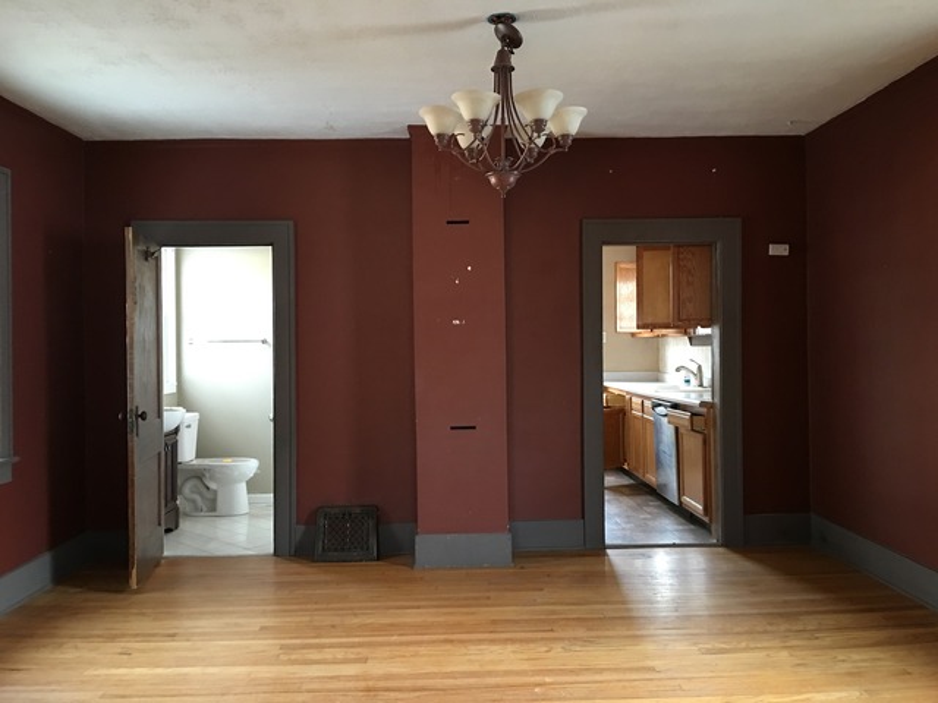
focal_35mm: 29
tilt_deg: +0.0
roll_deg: -0.4
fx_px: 786
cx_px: 469
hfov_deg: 61.7
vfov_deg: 48.2
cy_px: 352
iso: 100
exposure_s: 1/10
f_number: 2.2
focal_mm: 4.15
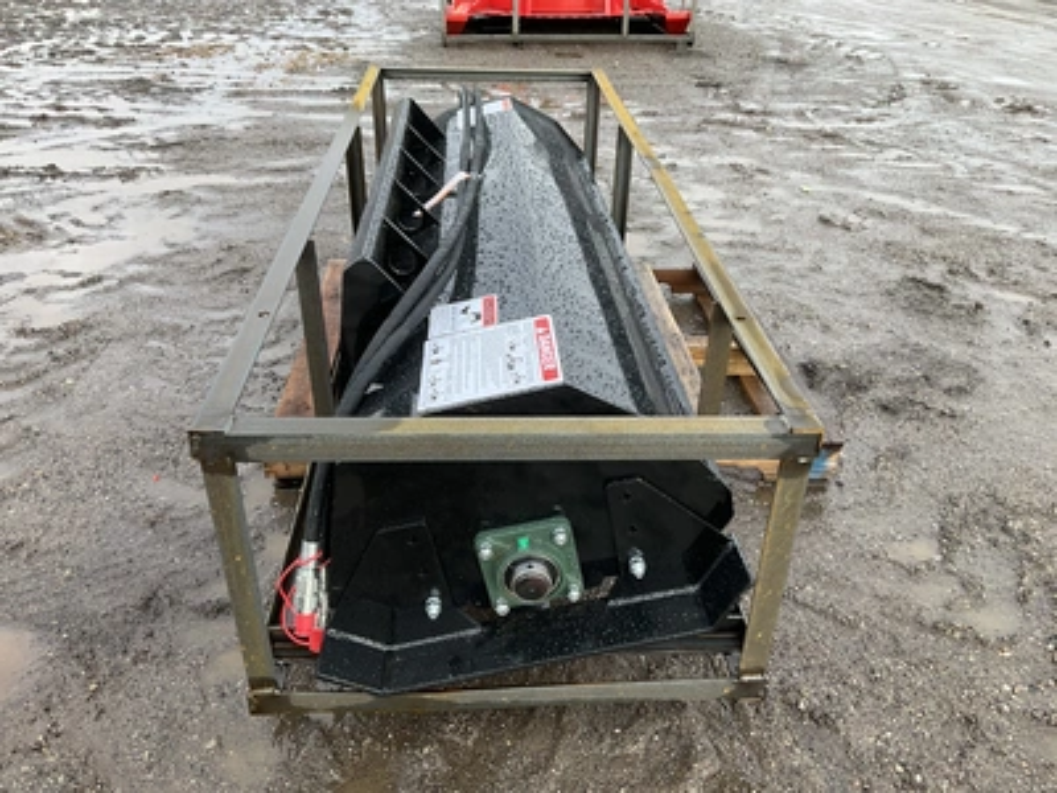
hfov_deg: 61.7
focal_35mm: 29
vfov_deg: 48.2
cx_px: 528
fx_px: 886
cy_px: 396
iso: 20
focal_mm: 3
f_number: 1.8
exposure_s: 1/140
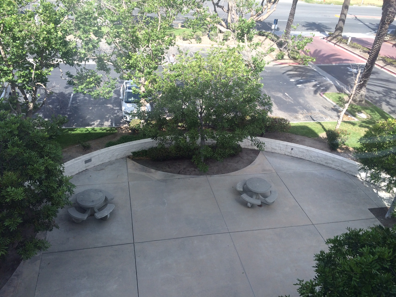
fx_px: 332
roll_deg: -6.7
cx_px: 198
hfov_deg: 61.7
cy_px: 148
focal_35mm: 29
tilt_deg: -31.3
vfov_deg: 48.2
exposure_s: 1/170
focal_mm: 4.15
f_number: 2.2
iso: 32
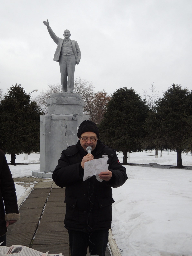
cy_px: 128
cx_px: 96
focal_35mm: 40
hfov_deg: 36.0
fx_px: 296
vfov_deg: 46.8
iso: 100
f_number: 3.3
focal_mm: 7.2
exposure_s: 1/500
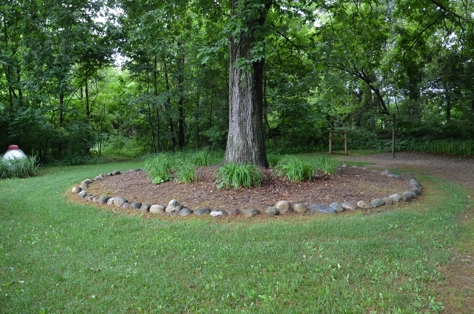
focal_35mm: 27
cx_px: 237
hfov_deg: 67.5
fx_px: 355
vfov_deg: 47.7
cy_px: 157
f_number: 5.6
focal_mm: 18
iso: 400
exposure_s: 1/125
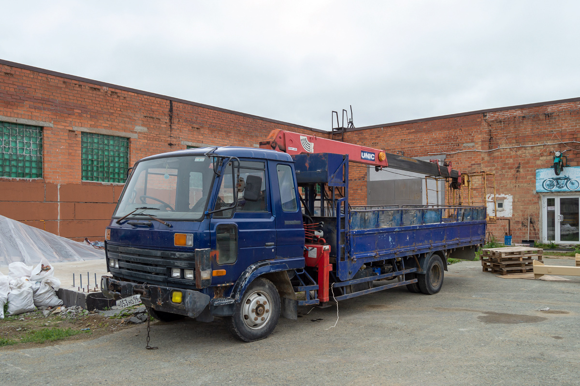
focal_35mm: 27
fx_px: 435
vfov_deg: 47.9
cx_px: 290
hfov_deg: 67.4
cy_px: 193
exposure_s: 1/160
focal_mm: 18
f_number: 7.1
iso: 200
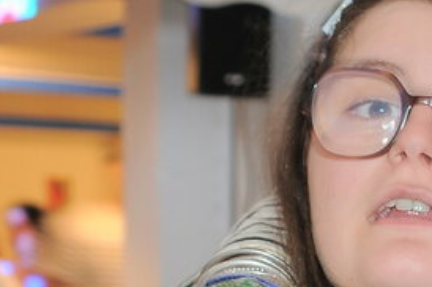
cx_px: 544
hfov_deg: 12.9
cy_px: 308
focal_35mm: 154
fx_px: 1849
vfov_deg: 8.8
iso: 200
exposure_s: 1/4
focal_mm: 23
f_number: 3.5
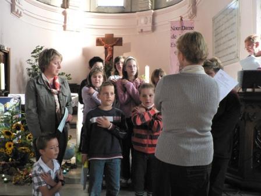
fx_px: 271
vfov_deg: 39.7
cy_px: 98
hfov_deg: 51.4
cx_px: 130
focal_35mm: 36
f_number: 2.8
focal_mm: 6
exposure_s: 1/60
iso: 400
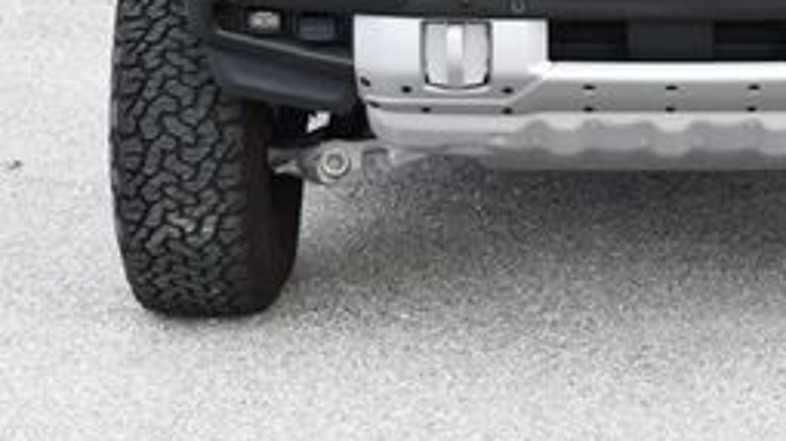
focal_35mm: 137
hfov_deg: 15.6
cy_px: -194
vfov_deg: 8.7
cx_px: 641
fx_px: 2853
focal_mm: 26
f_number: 5.6
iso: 280
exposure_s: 1/250
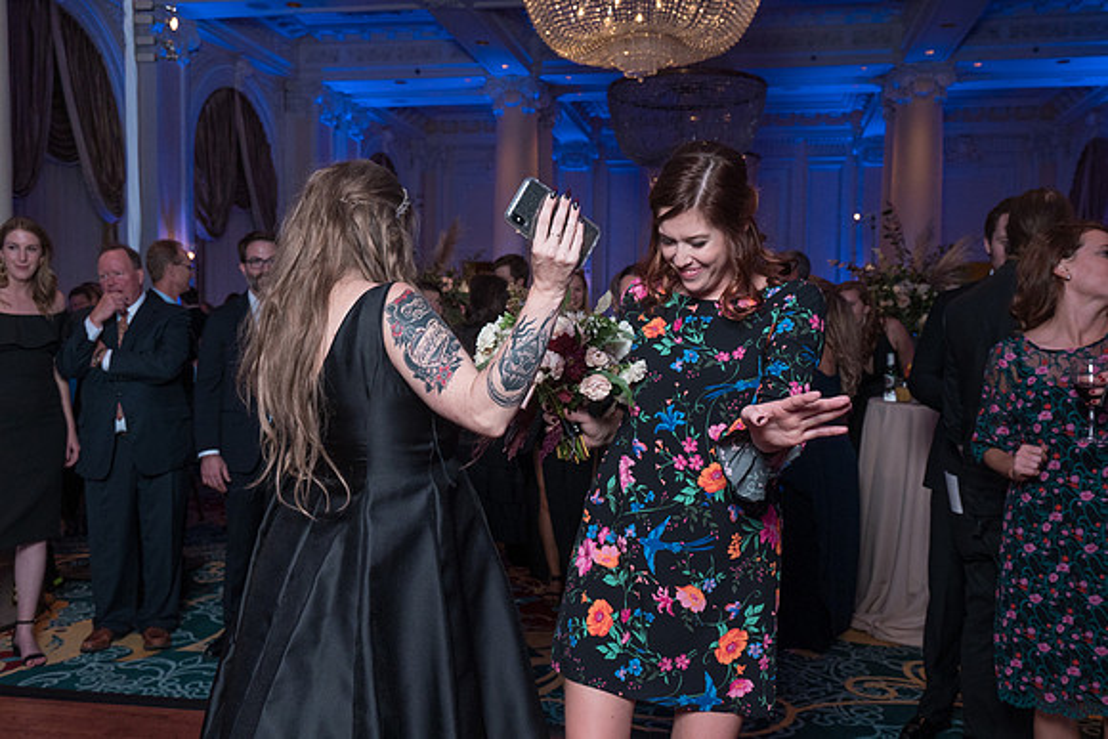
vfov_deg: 39.7
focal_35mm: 33
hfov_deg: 56.8
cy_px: 393
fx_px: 1024
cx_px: 560
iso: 2000
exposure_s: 1/200
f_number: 5.6
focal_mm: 27
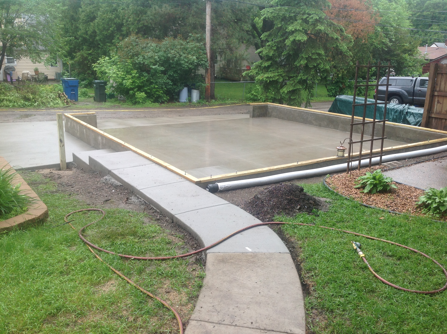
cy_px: 167
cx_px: 224
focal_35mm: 35
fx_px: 451
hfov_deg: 52.7
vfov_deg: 40.6
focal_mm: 4.28
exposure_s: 1/318
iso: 50
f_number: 2.4
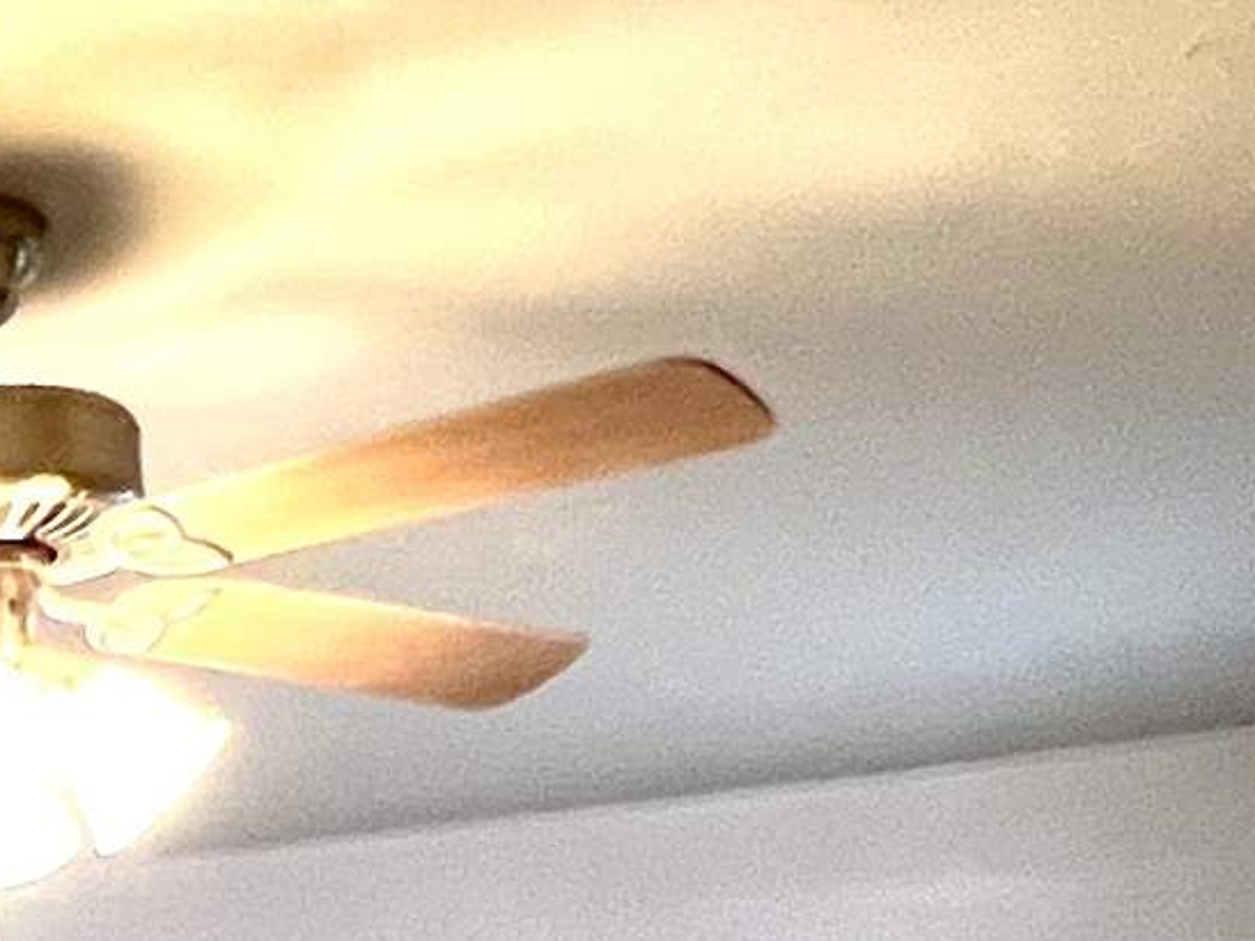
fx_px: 2646
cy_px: 1744
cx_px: -326
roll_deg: +3.8
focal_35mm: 73
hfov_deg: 23.8
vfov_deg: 16.5
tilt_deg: -8.3
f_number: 1.8
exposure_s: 1/60
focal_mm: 1.57
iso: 400
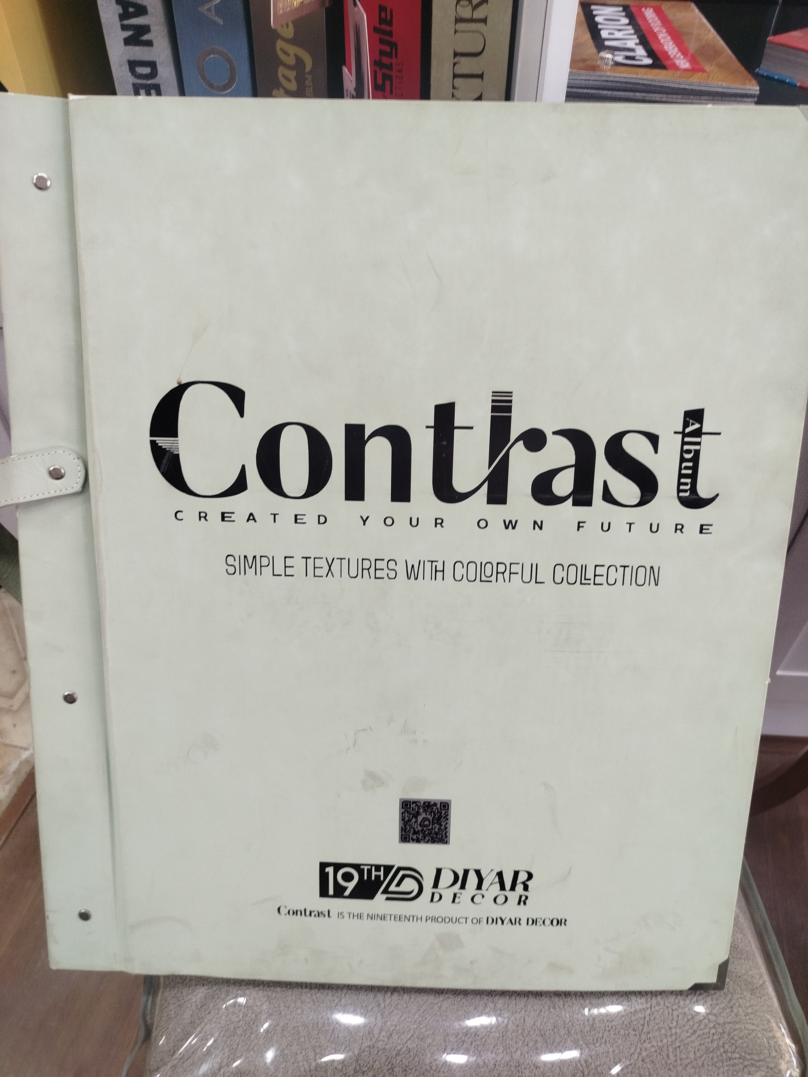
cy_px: 538
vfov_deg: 71.6
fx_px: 747
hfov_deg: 56.8
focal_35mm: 24
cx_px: 404
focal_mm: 5.31
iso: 200
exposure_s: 1/50
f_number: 1.7
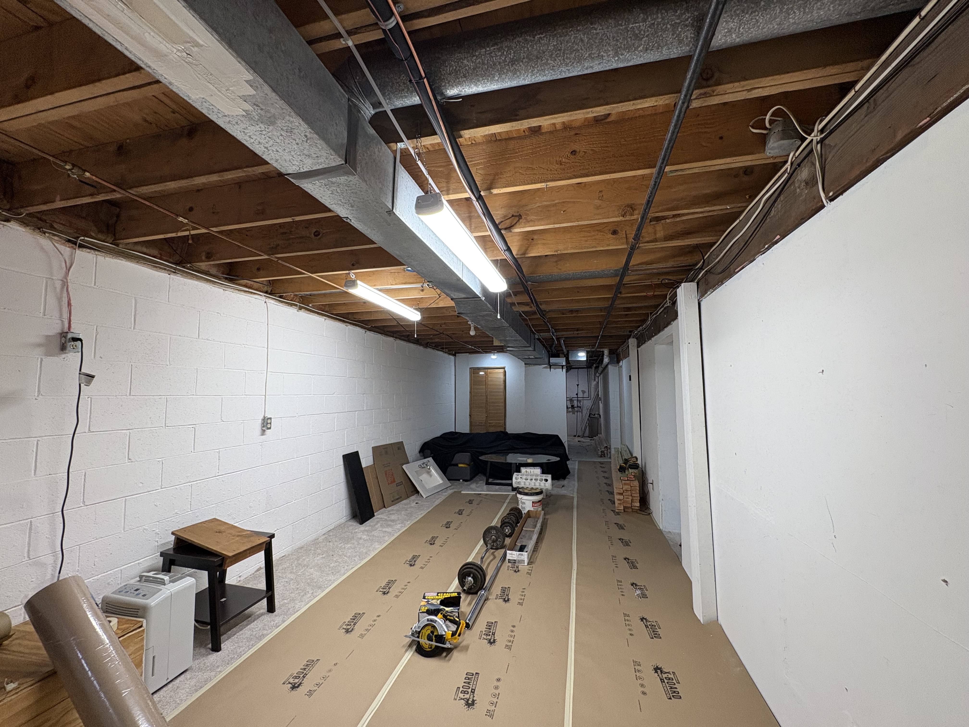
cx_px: 484
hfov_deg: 102.1
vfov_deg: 85.7
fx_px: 392
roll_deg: +0.3
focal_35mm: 14
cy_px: 364
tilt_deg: +7.7
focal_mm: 2.22
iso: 200
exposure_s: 1/120
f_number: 2.2
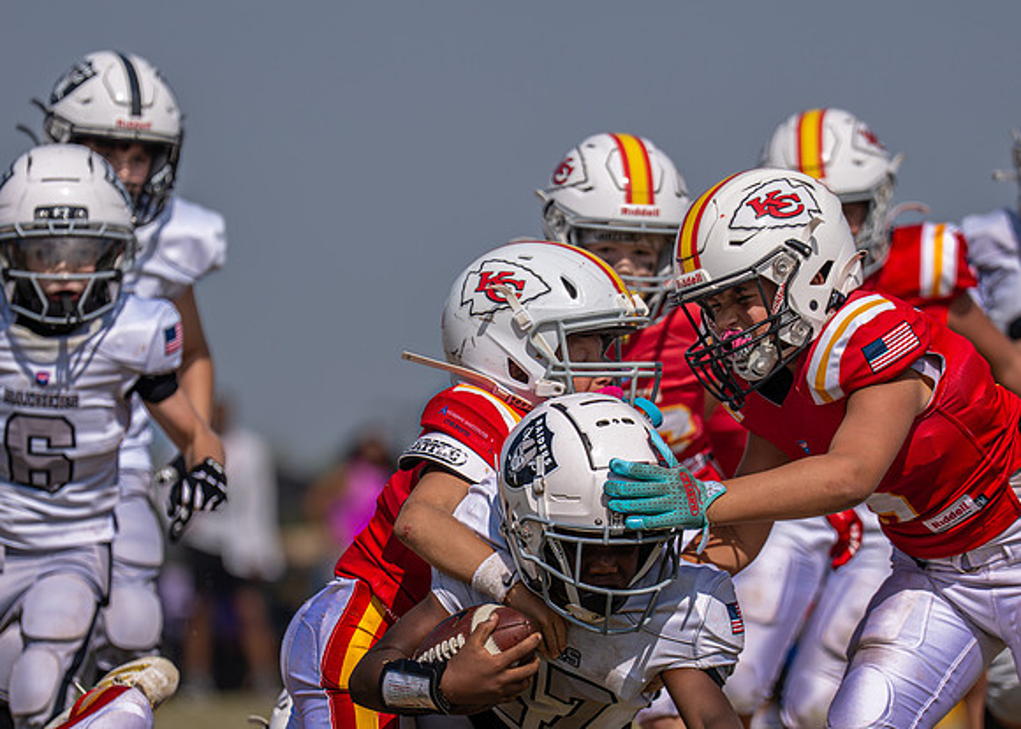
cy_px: 508
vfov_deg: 3.9
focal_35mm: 373
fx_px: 10811
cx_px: 564
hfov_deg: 5.4
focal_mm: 185
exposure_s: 1/5000
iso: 125
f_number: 2.8
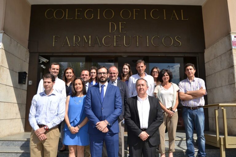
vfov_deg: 43.6
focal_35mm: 30
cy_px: 78
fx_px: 197
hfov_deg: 61.9
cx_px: 118
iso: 100
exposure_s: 1/200
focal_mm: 20
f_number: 10
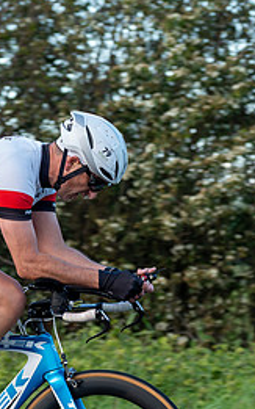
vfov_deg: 8.8
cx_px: 67
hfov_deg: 5.5
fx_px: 2648
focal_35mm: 238
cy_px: 212
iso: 500
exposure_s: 1/640
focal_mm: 79
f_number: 3.2
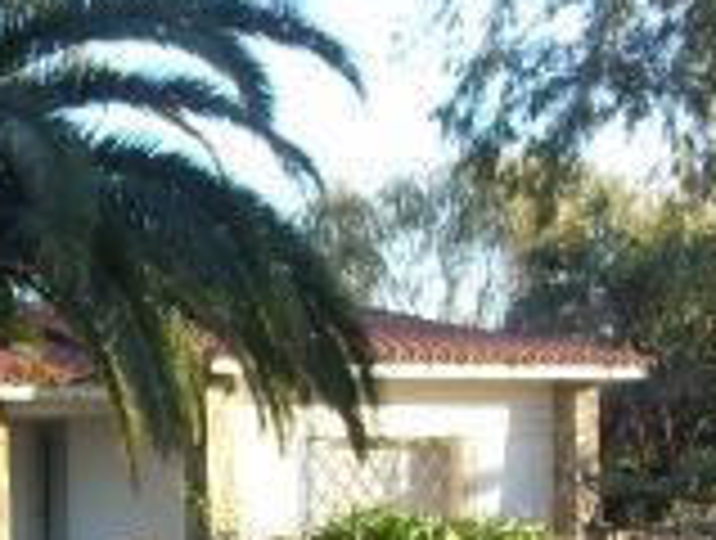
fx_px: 1700
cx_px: -83
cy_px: 621
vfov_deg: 17.4
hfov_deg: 22.4
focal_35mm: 82
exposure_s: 1/120
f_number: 3.9
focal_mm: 5.1
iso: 80
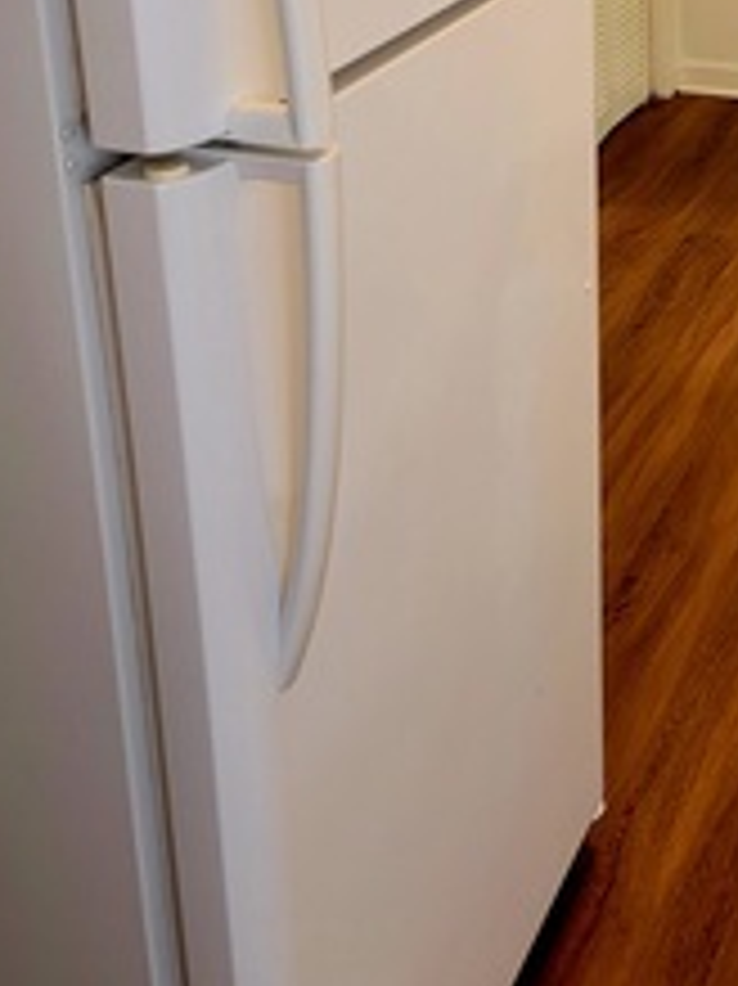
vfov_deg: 32.2
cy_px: 99
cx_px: 781
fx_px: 1622
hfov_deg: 24.2
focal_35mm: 57
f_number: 1.8
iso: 200
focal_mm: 7
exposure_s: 1/40
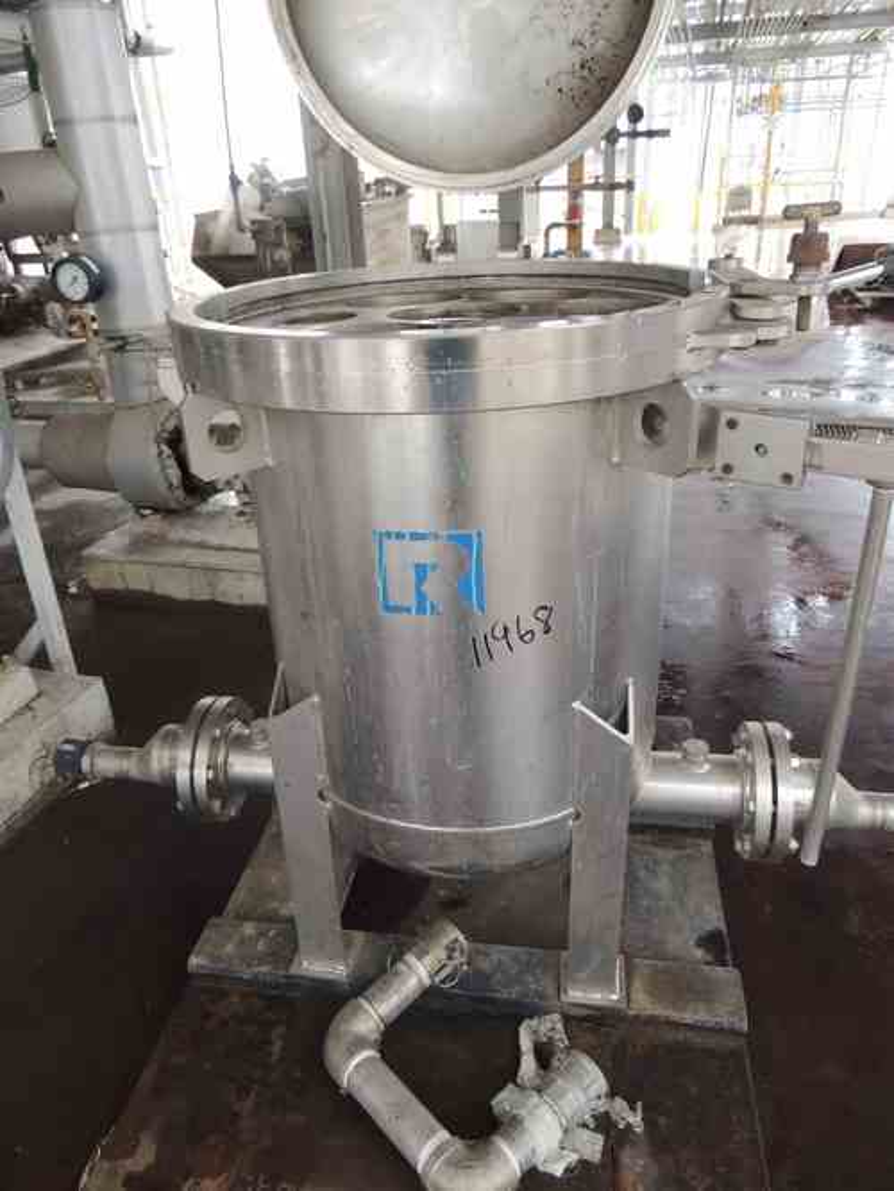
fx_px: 826
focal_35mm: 24
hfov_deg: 56.8
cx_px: 447
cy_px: 596
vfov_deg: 71.6
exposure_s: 1/20
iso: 400
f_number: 3
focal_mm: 4.3
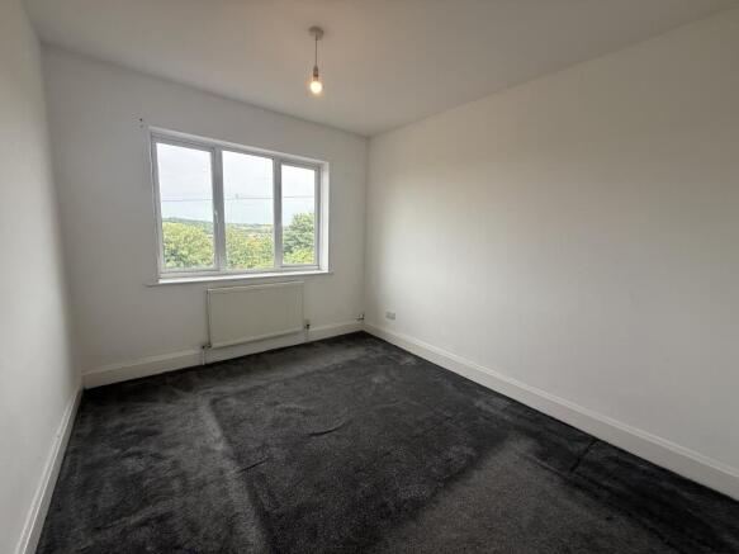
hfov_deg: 102.1
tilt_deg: -7.7
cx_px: 370
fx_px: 299
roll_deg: -2.0
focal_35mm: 14
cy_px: 277
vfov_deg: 85.7
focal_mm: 2.22
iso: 64
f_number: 2.2
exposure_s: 1/244
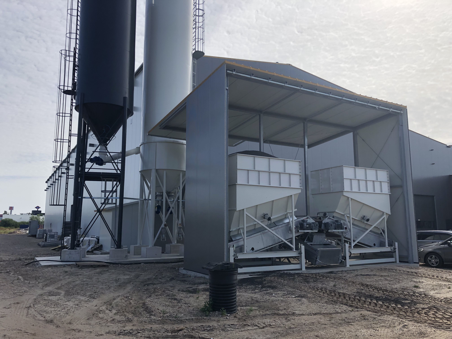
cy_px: 170
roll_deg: +1.2
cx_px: 226
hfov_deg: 63.4
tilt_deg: +9.7
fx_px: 366
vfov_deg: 49.7
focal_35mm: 28
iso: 20
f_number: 1.8
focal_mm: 3.99
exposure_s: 1/3003
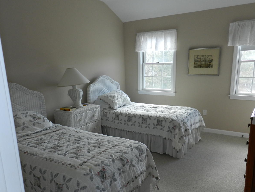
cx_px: 136
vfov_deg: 49.4
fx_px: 206
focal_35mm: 28
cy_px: 116
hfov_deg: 63.4
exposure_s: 1/50
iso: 160
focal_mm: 4
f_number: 3.4
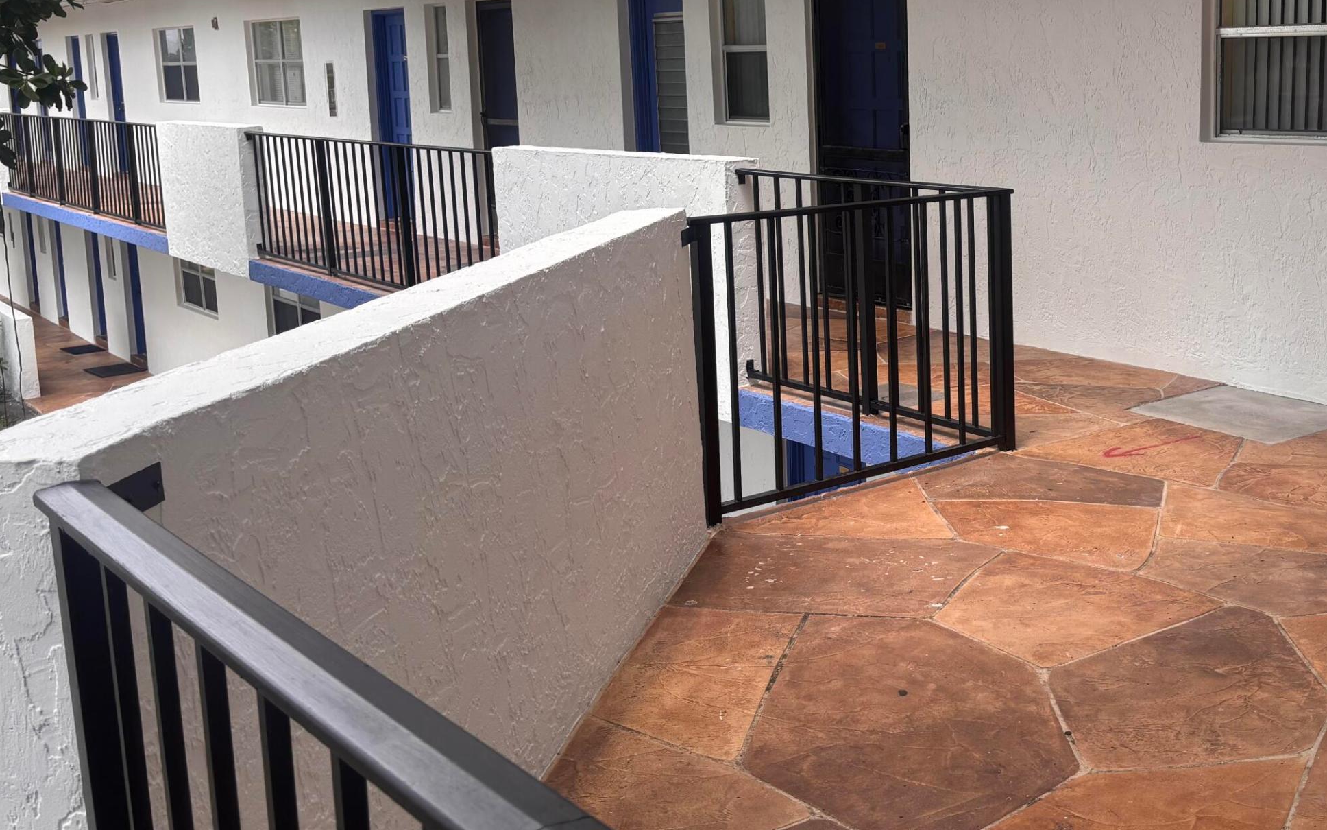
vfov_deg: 31.0
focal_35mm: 41
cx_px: 974
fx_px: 1483
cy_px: 287
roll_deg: +0.2
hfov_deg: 46.7
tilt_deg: -8.2
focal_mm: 5.96
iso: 50
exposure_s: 1/775
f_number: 1.6
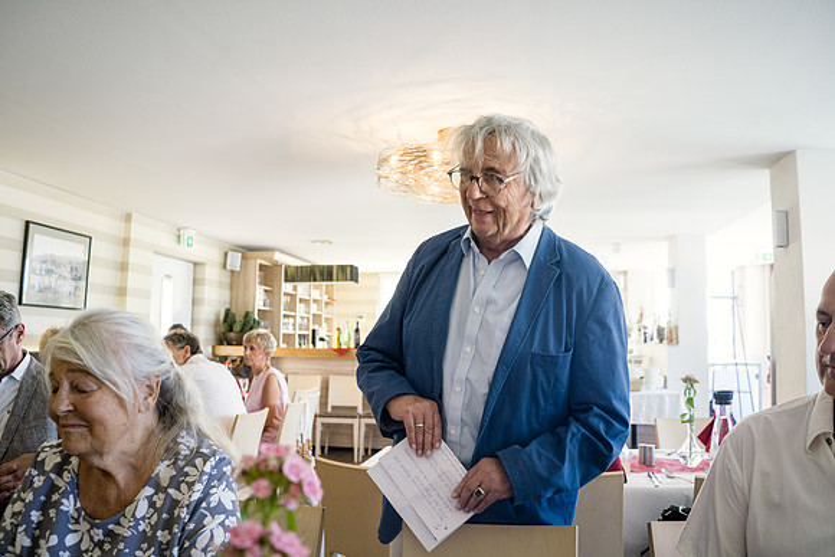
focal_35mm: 28
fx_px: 650
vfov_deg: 46.4
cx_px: 418
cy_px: 278
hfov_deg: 65.5
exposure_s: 1/100
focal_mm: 28
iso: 1600
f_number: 4
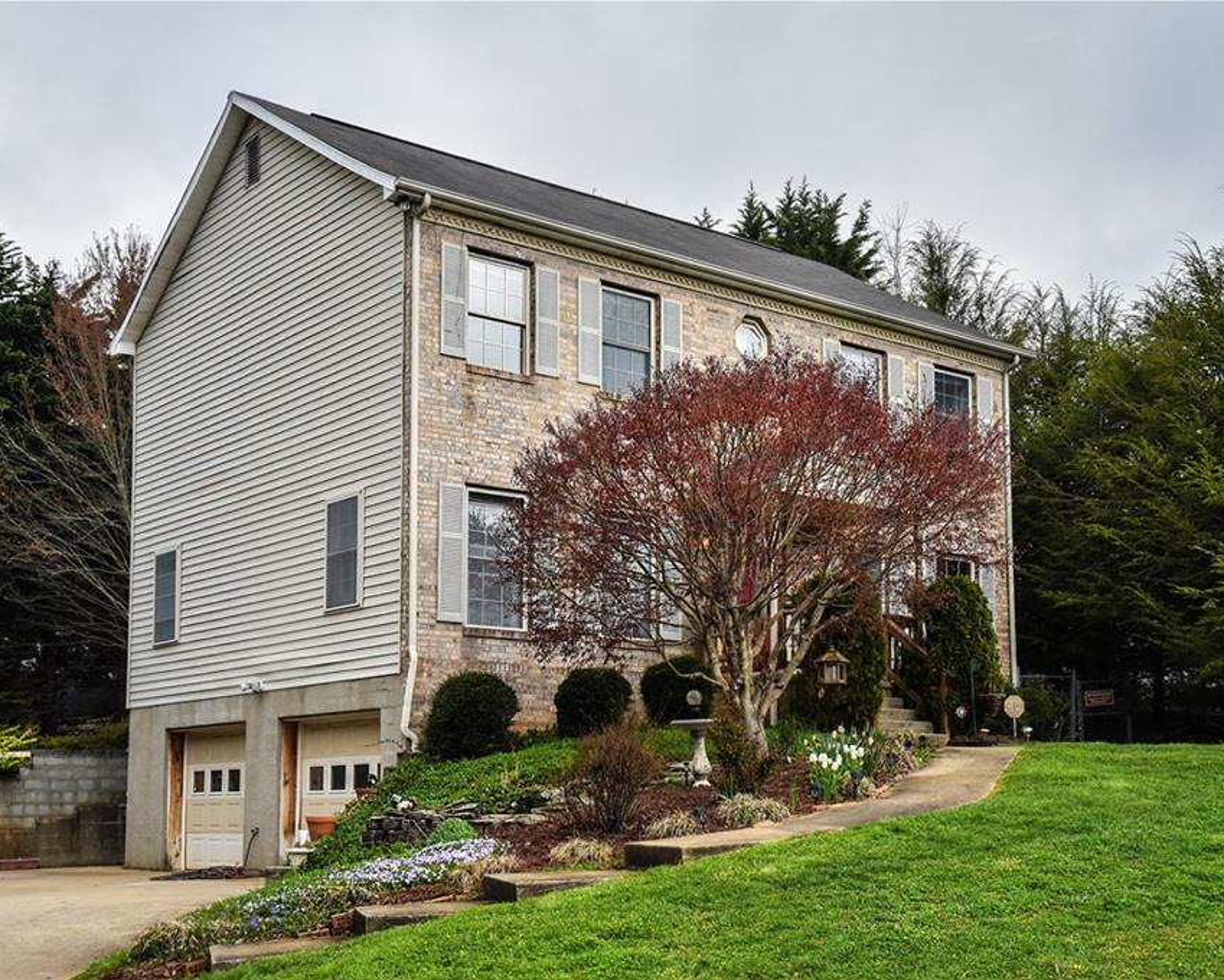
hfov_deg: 42.8
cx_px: 688
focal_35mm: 43
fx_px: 1558
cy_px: 491
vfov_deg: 34.9
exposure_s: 1/320
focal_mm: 38
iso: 1250
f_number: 9
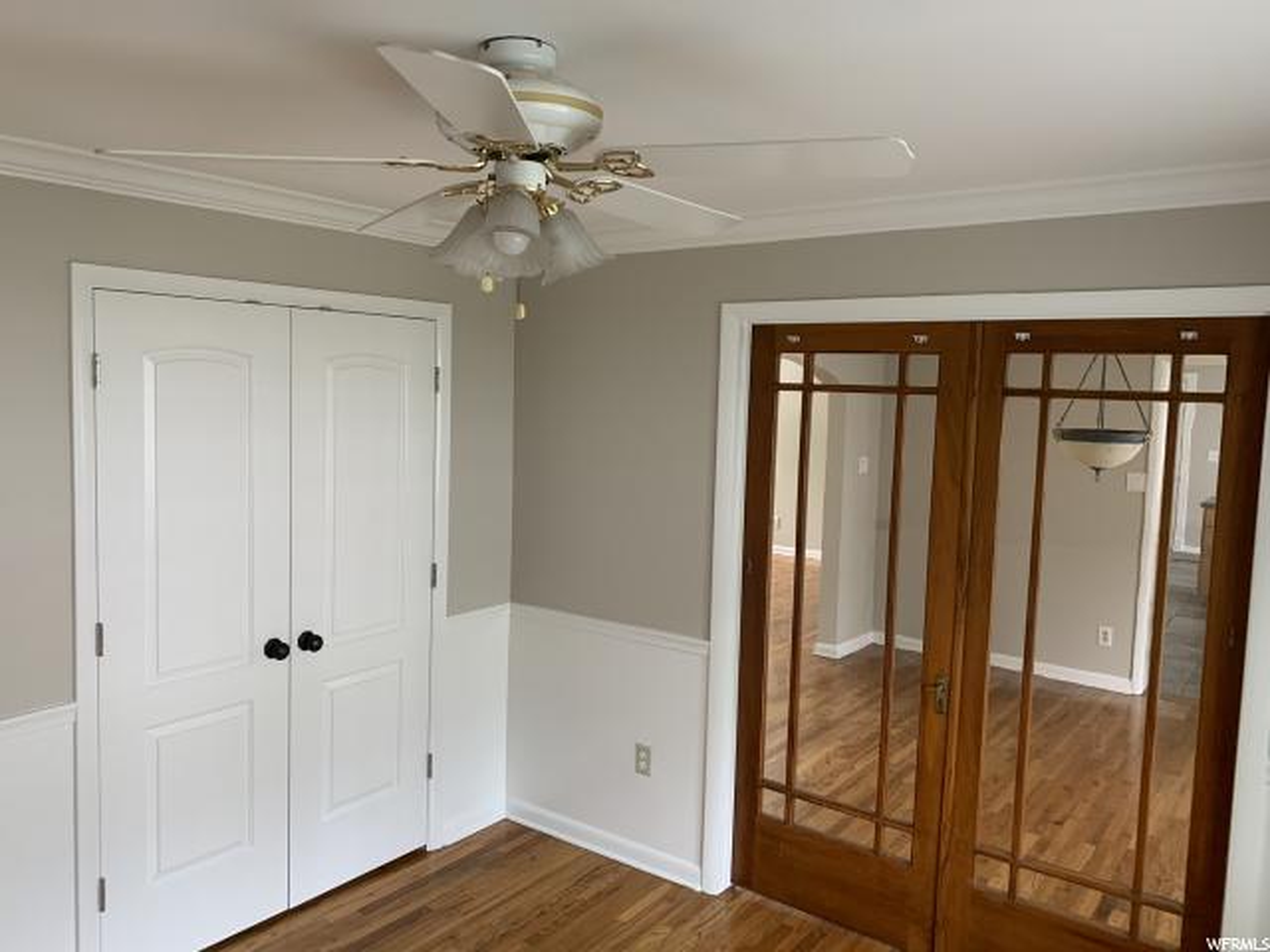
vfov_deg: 53.1
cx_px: 635
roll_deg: -2.1
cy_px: 476
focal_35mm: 26
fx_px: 954
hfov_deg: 67.3
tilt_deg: -3.6
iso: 125
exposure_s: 1/60
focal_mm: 4.25
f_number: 1.8
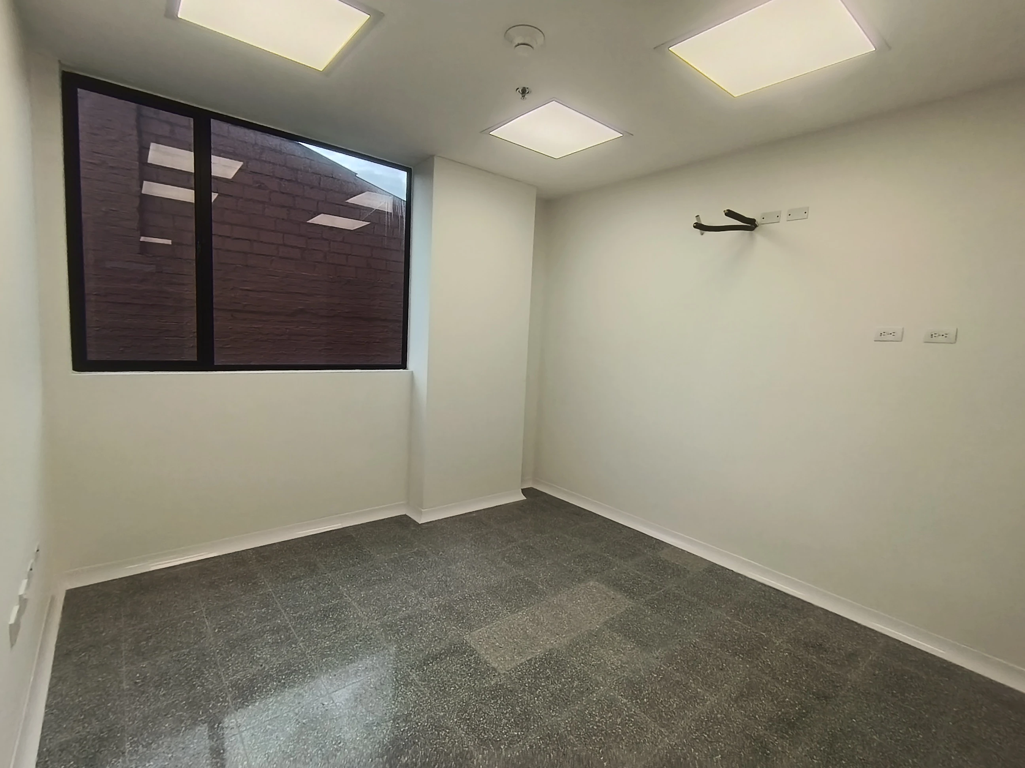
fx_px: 503
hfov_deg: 91.0
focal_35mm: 17
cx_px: 512
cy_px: 384
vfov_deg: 74.7
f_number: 2.2
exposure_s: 1/100
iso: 117
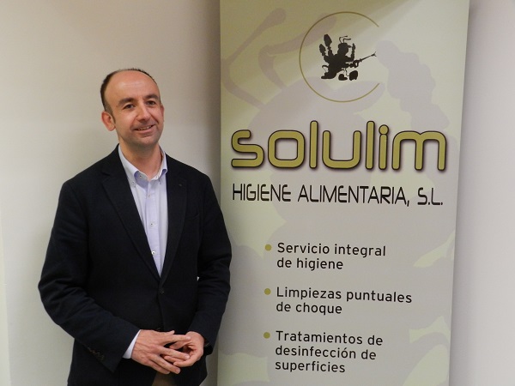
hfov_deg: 56.8
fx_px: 476
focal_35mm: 32
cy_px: 193
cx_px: 258
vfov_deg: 44.2
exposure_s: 1/80
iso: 640
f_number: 3.7
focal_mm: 5.6
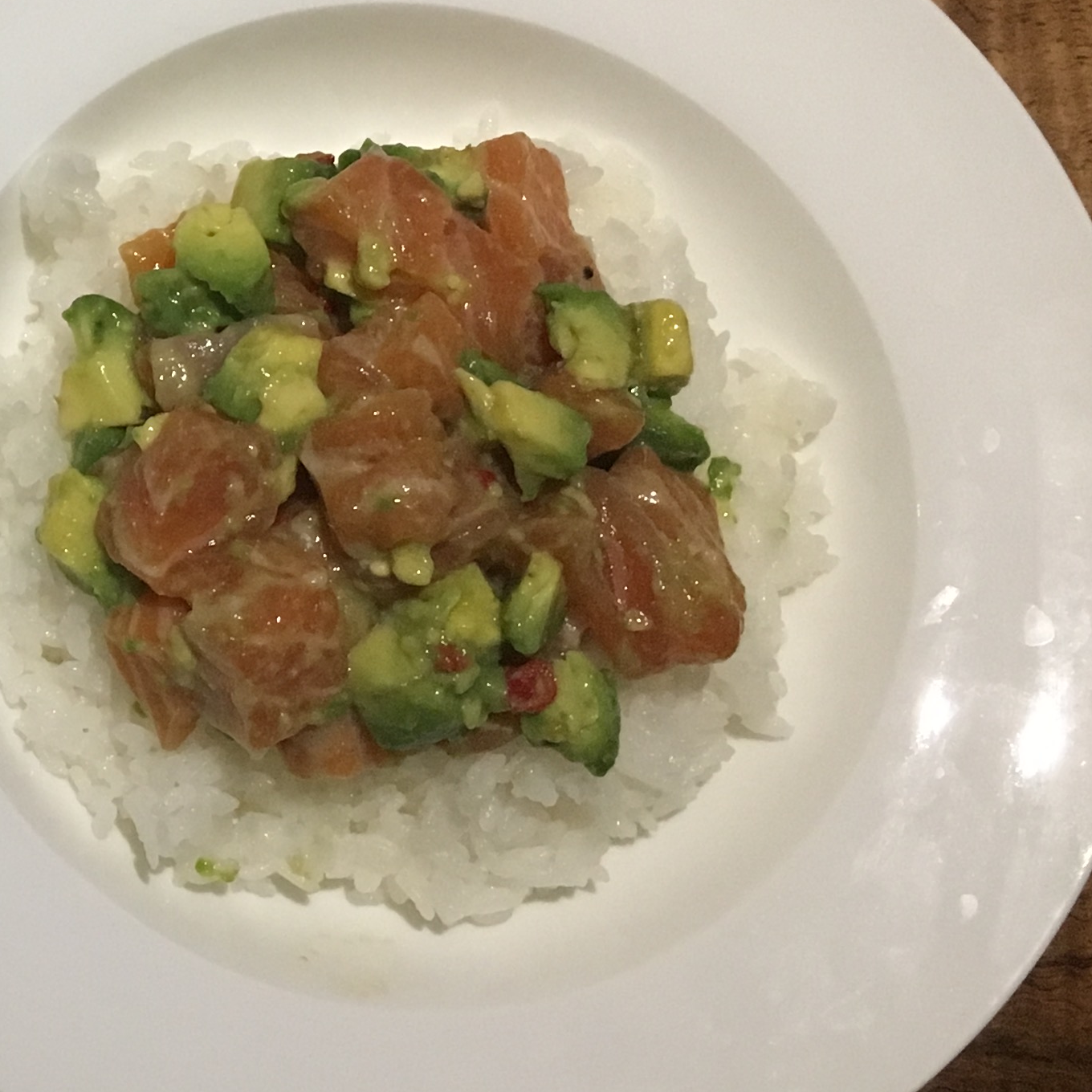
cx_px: -284
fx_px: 2712
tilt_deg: -79.6
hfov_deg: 20.9
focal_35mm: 76
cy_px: 322
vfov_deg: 22.6
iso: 200
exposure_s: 1/33
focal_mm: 4.15
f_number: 2.2
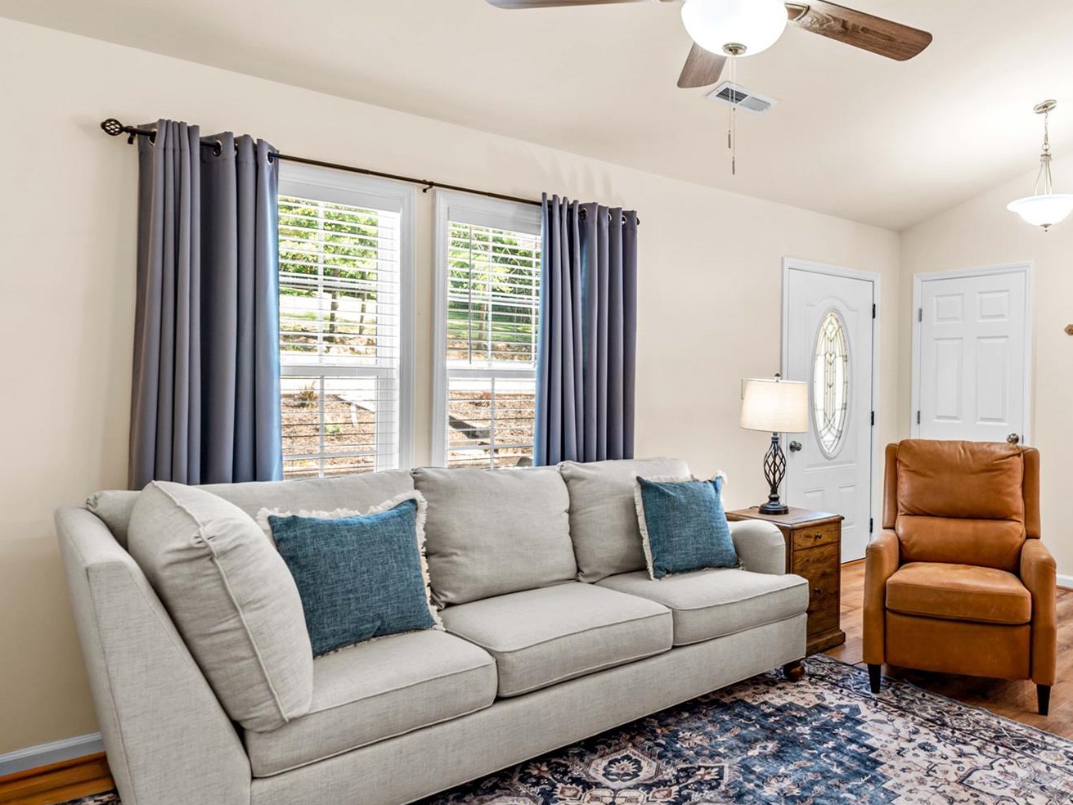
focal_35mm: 24
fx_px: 744
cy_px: 384
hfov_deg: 68.3
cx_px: 764
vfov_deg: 56.8
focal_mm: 16
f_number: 8
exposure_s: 1/2
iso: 100
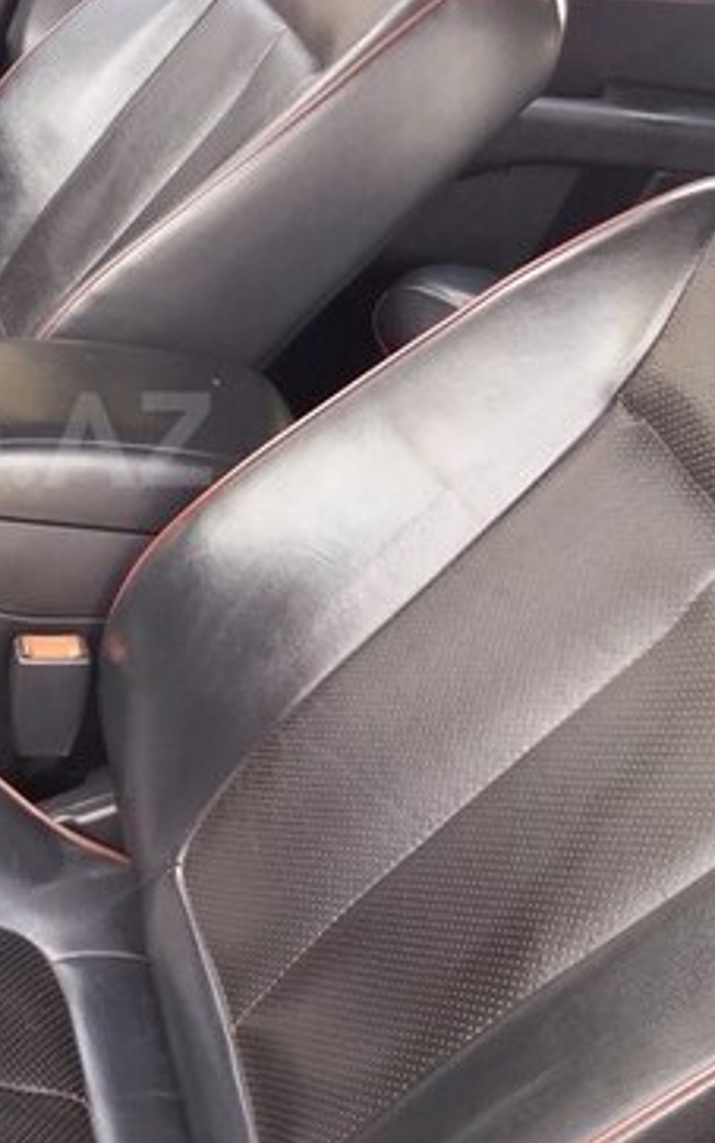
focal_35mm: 54
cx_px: -110
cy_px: 439
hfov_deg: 22.4
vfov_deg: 37.3
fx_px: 1683
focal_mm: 3.7
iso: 100
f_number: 1.9
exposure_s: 1/33
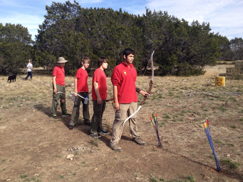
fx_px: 246
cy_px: 91
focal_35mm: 35
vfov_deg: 40.7
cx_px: 122
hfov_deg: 52.6
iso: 50
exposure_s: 1/986
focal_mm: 4.28
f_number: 2.4
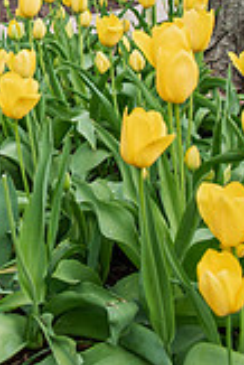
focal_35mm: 80
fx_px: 812
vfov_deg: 24.2
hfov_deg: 16.2
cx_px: -74
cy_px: -4
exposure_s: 1/250
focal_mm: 29
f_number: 5
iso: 100
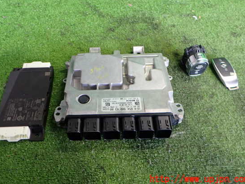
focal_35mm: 33
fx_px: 234
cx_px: 116
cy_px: 84
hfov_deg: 55.3
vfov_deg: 42.9
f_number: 2.3
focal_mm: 5.4
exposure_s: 1/30
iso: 320
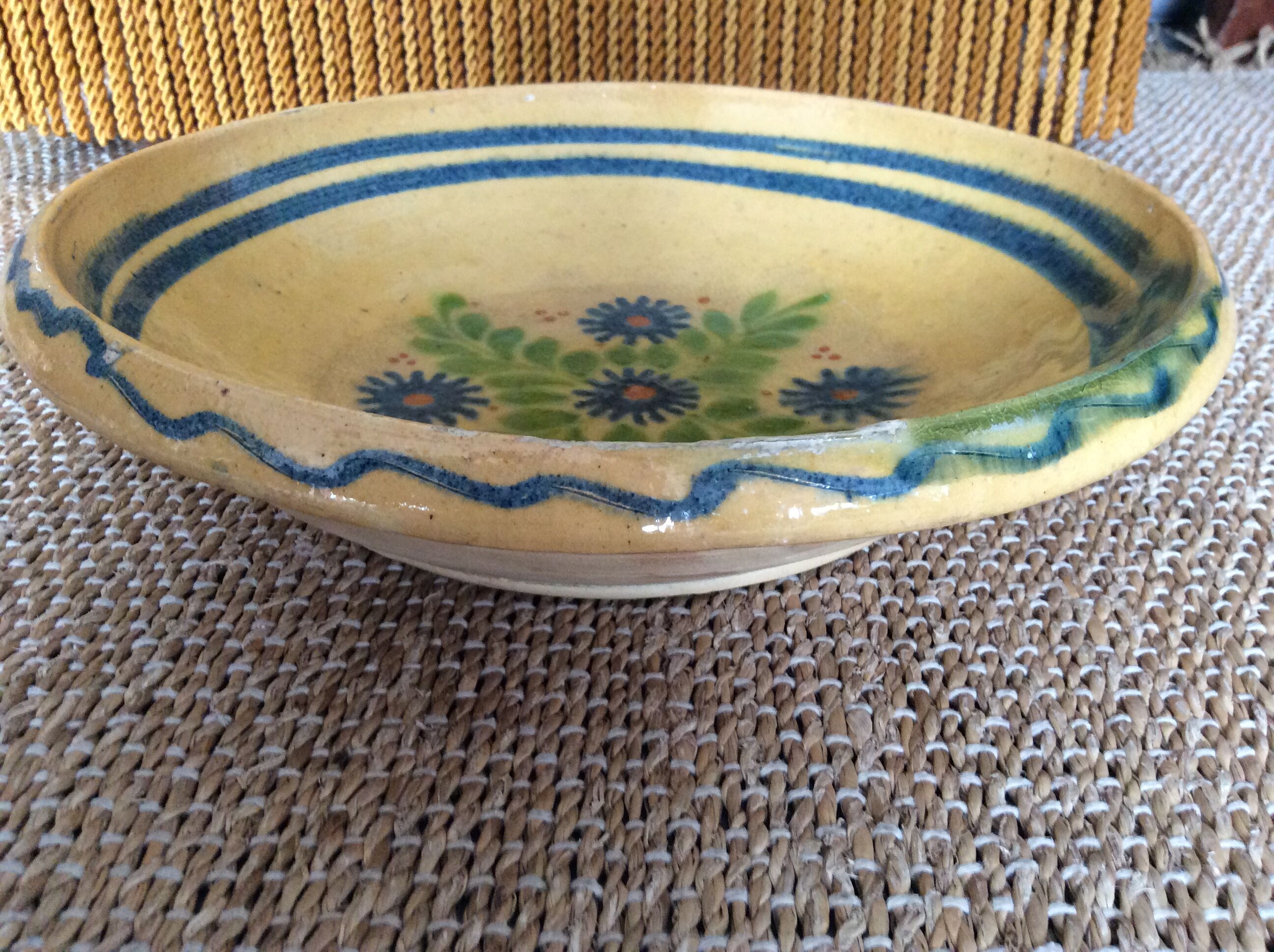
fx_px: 1176
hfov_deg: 56.9
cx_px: 637
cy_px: 476
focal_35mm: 32
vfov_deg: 44.1
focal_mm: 3.3
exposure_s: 1/25
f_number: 2.4
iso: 200
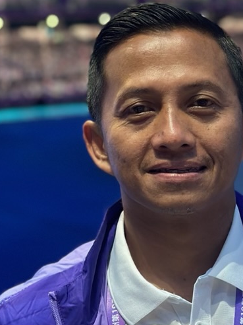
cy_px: 118
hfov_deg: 11.7
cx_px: 265
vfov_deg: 15.7
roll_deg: +1.3
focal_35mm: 125
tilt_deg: -7.0
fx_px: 1170
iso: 320
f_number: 1.78
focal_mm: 6.86
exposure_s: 1/33
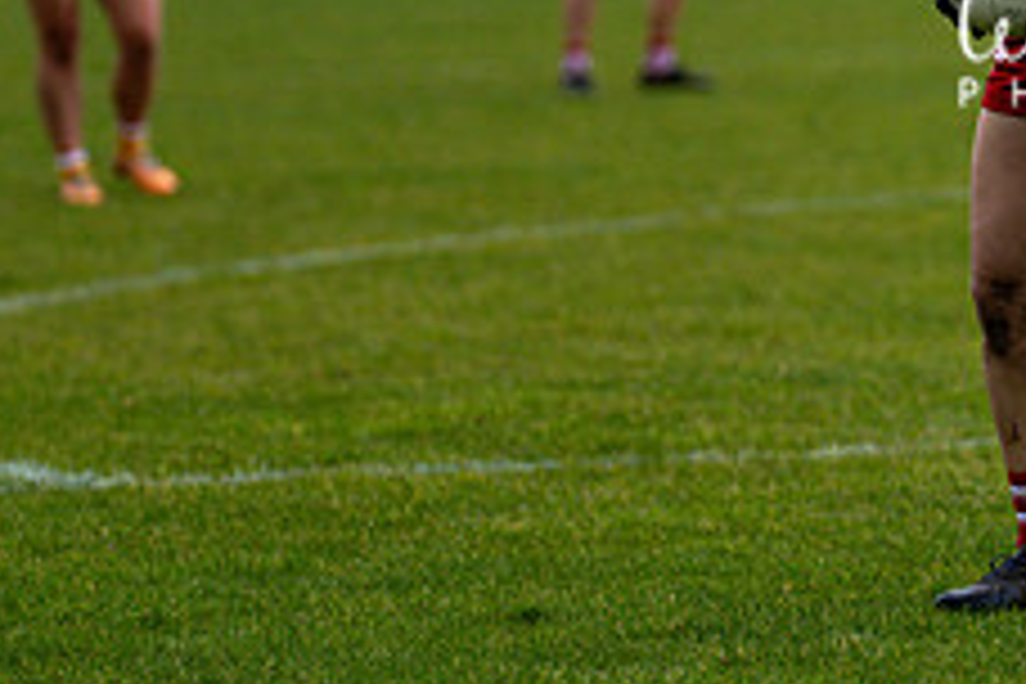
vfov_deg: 3.0
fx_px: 13023
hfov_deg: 4.5
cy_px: -47
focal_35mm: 457
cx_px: 1251
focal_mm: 180
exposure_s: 1/640
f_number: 2.8
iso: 1400
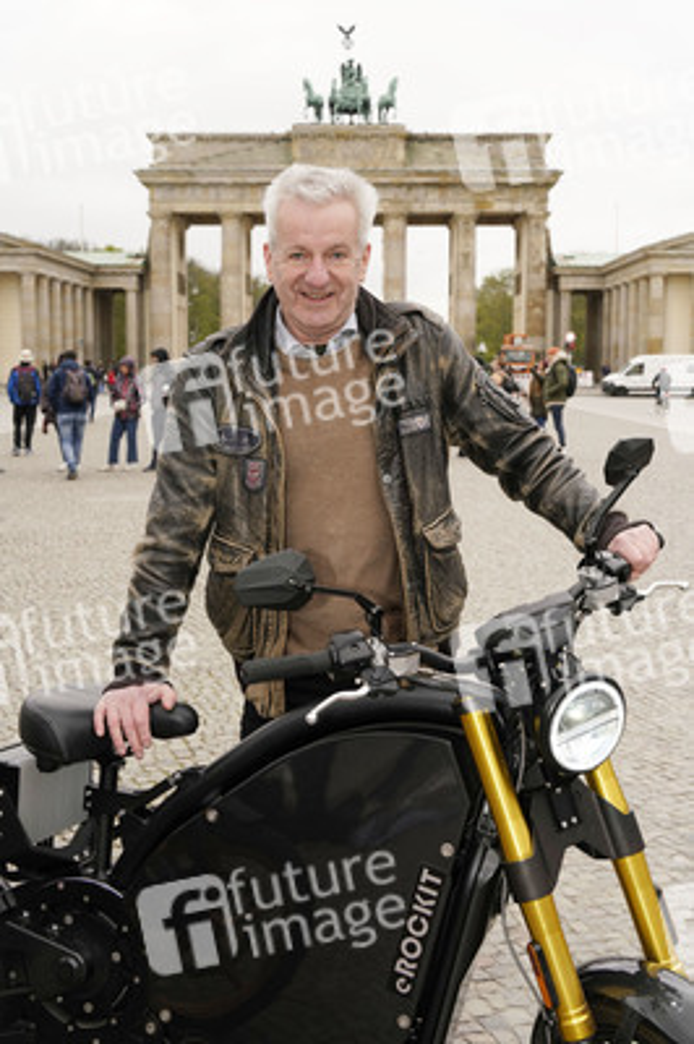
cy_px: 522
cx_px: 347
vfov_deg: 48.5
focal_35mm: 40
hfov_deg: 33.3
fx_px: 1159
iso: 500
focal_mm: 40
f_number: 8
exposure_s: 1/250
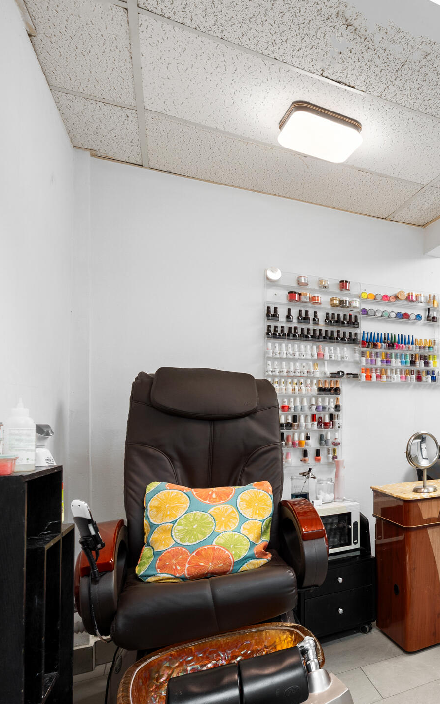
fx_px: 480
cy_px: 403
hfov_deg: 37.8
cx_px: 521
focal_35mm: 25
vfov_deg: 72.1
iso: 250
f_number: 9
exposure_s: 1/3
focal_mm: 14
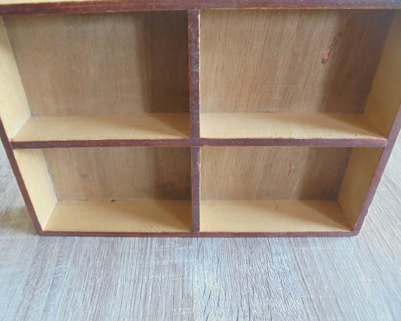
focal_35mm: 28
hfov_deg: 62.1
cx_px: 185
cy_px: 156
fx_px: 332
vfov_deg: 51.5
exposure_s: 1/20
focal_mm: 4.6
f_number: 3.5
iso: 400
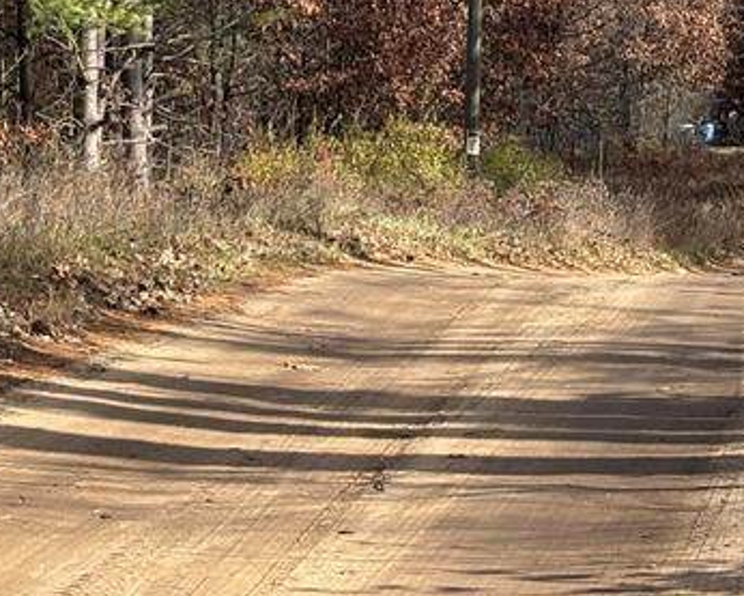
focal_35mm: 150
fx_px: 3304
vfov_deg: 10.3
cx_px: -342
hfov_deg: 12.3
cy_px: 97
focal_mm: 5.96
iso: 40
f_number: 1.6
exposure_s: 1/1312
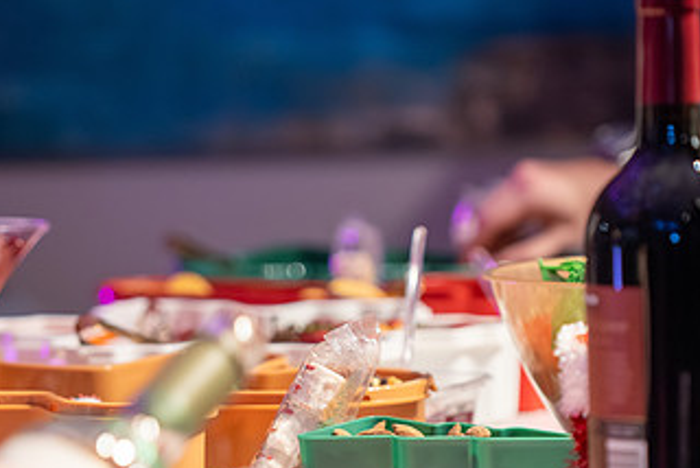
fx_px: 3523
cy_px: 397
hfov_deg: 11.3
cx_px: 276
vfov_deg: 7.6
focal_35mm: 181
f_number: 3.5
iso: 1250
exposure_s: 1/60
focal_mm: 100
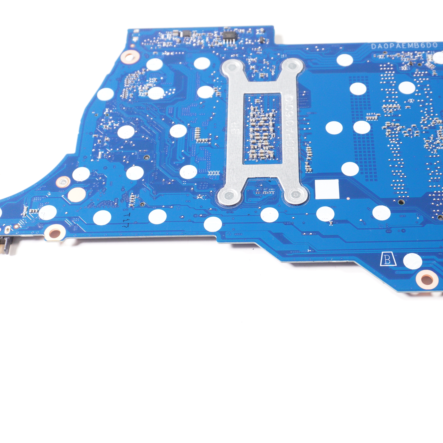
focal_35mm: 57
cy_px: 207
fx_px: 821
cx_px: 274
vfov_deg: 30.2
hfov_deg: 30.1
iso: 1000
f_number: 6.3
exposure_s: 1/160
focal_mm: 27
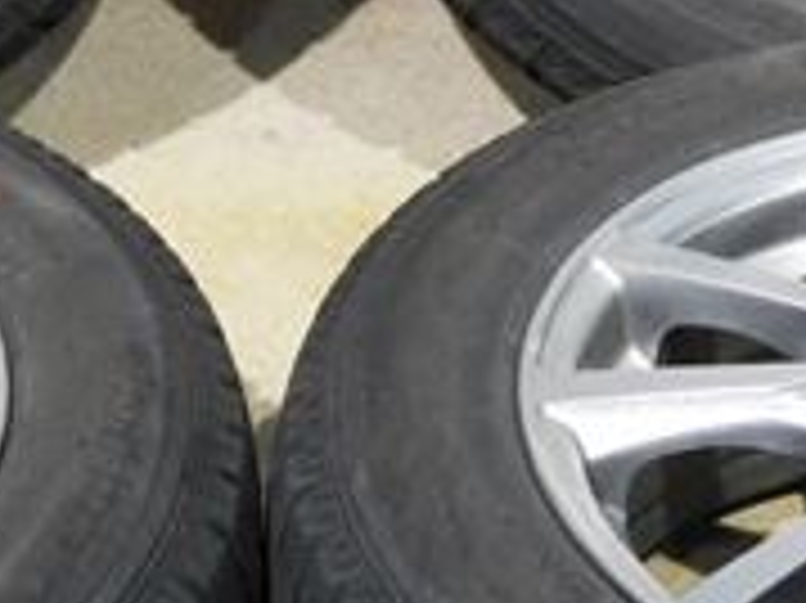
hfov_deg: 11.0
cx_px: 252
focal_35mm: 179
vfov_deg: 8.3
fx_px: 4165
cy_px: 63
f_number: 4
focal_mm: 9
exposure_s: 1/30
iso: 320
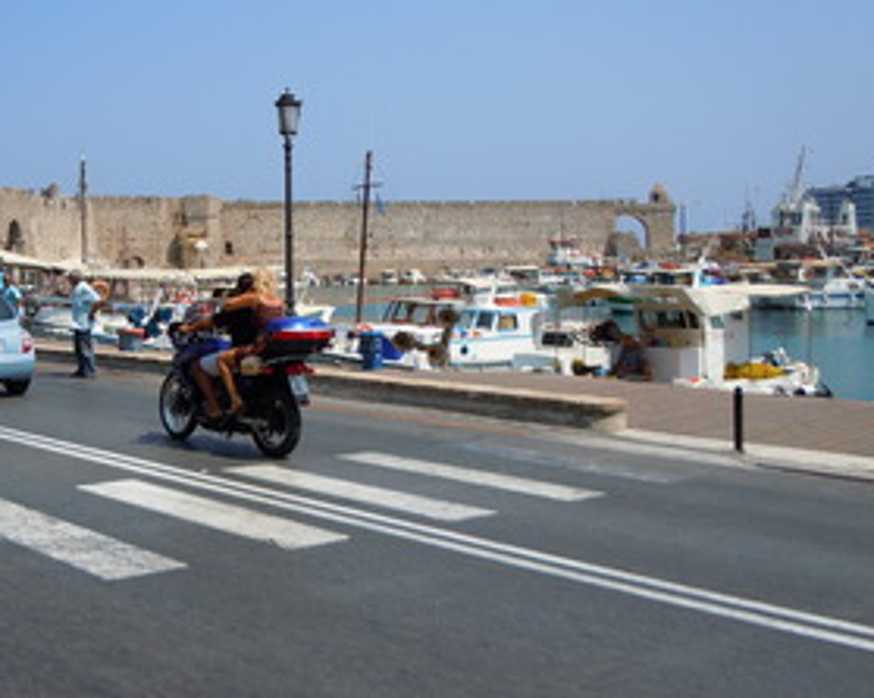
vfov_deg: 35.6
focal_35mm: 42
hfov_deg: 43.0
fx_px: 1086
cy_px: 294
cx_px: 266
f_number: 7
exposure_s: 1/400
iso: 100
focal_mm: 5.4
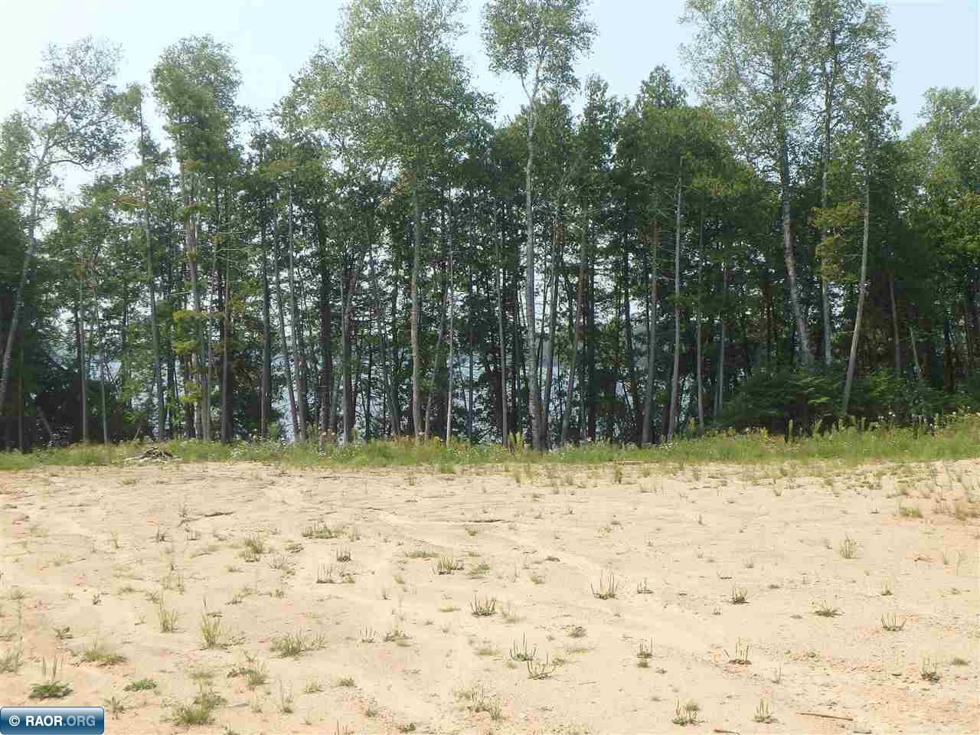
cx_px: 490
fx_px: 1104
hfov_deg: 47.9
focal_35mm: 39
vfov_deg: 36.8
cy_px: 368
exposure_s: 1/500
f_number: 5.1
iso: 125
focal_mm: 6.9
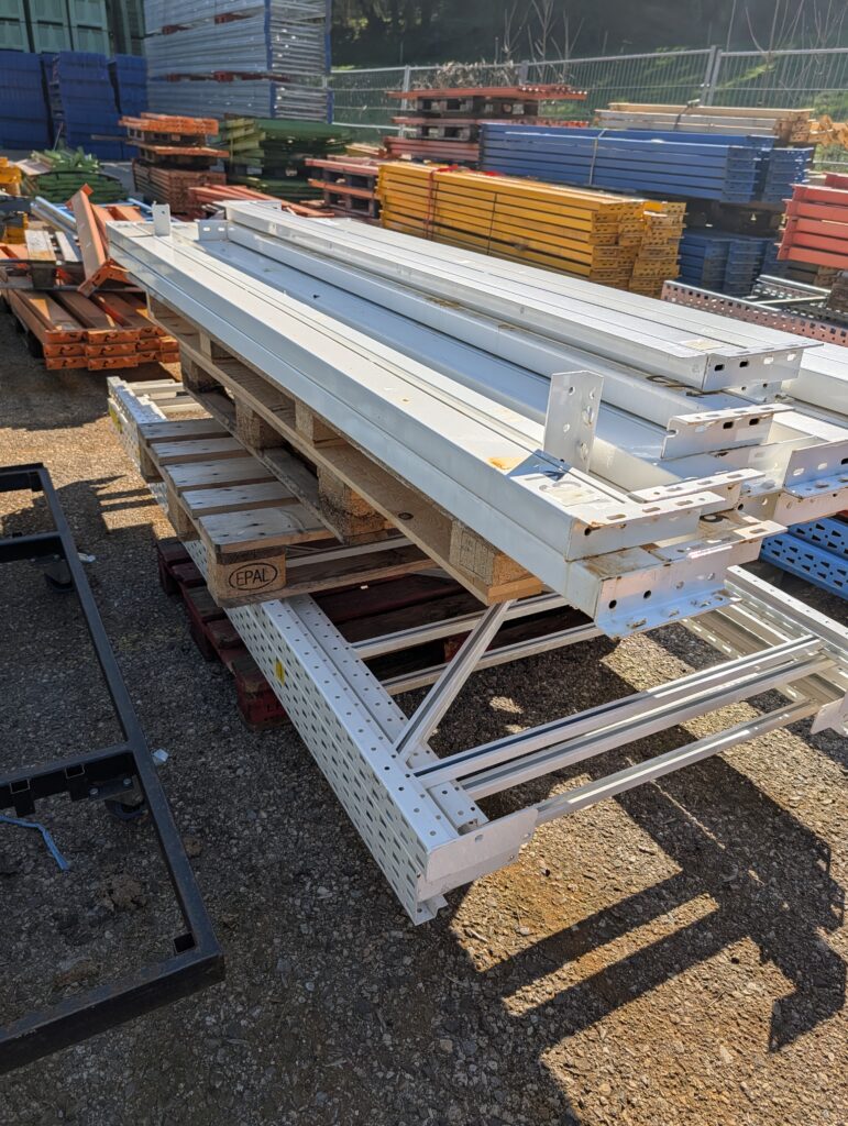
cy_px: 563
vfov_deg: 71.5
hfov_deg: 56.9
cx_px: 424
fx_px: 782
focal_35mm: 24
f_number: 1.68
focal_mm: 6.9
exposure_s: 1/1923
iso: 23
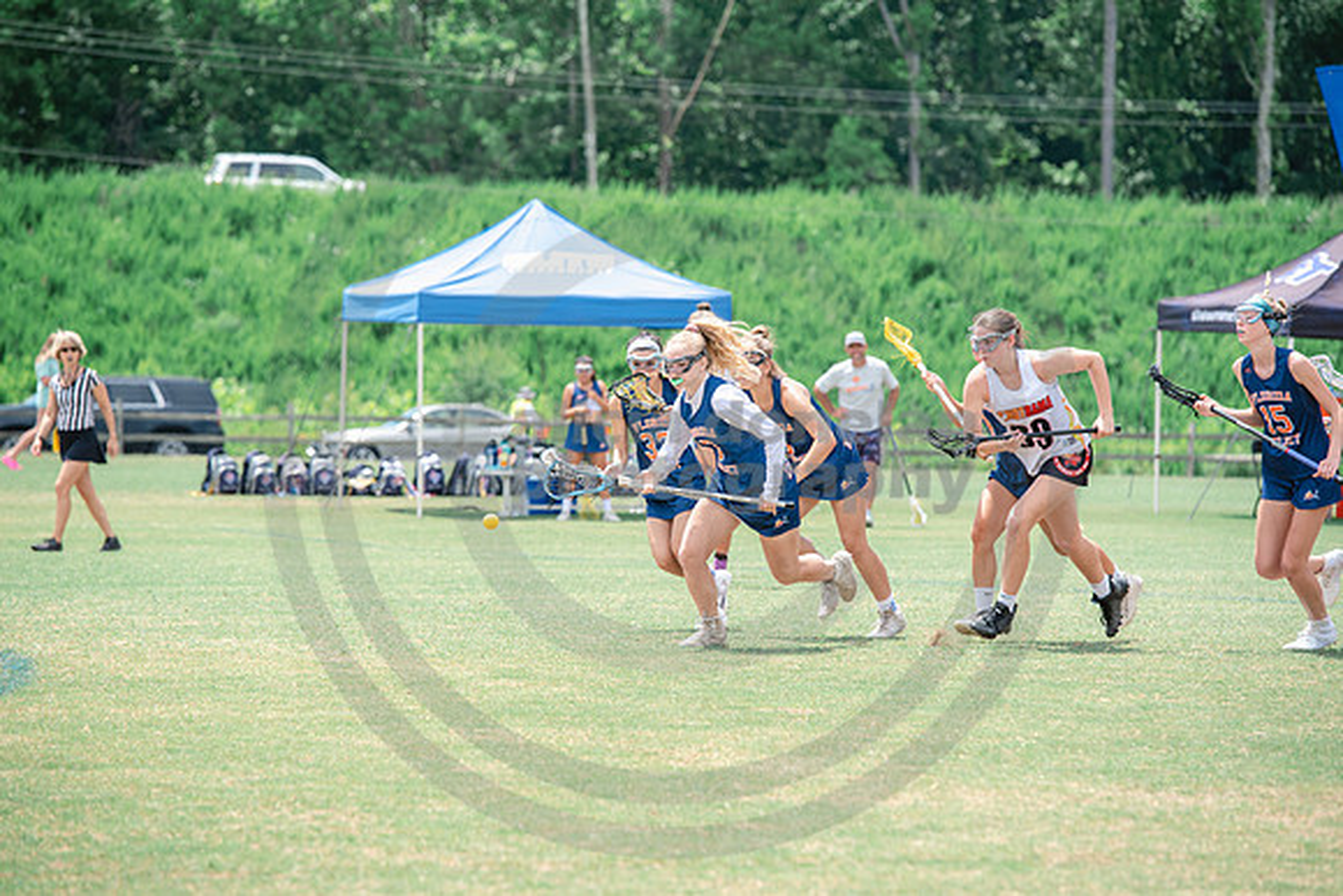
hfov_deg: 10.3
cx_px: 672
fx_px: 7463
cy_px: 448
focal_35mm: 200
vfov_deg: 6.9
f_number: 4.5
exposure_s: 1/1250
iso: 250
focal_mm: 200
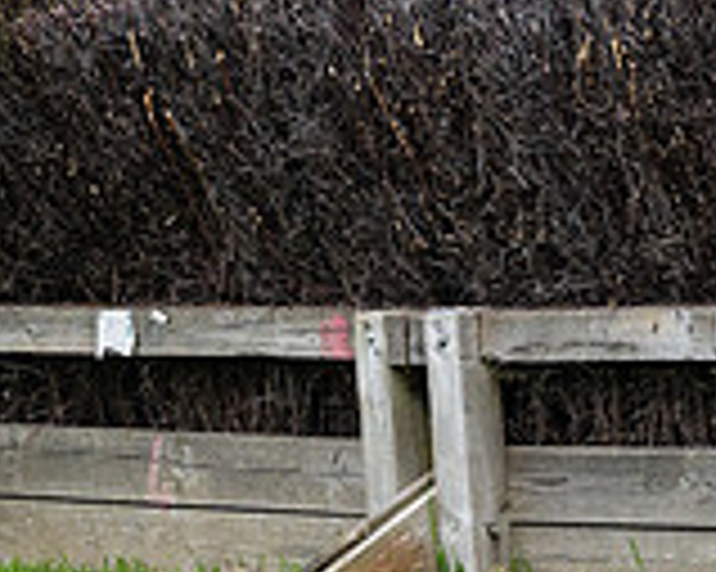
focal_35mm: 279
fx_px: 5909
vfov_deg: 5.5
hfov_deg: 6.9
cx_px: 334
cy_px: -90
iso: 500
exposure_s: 1/2500
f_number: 2.8
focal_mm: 70
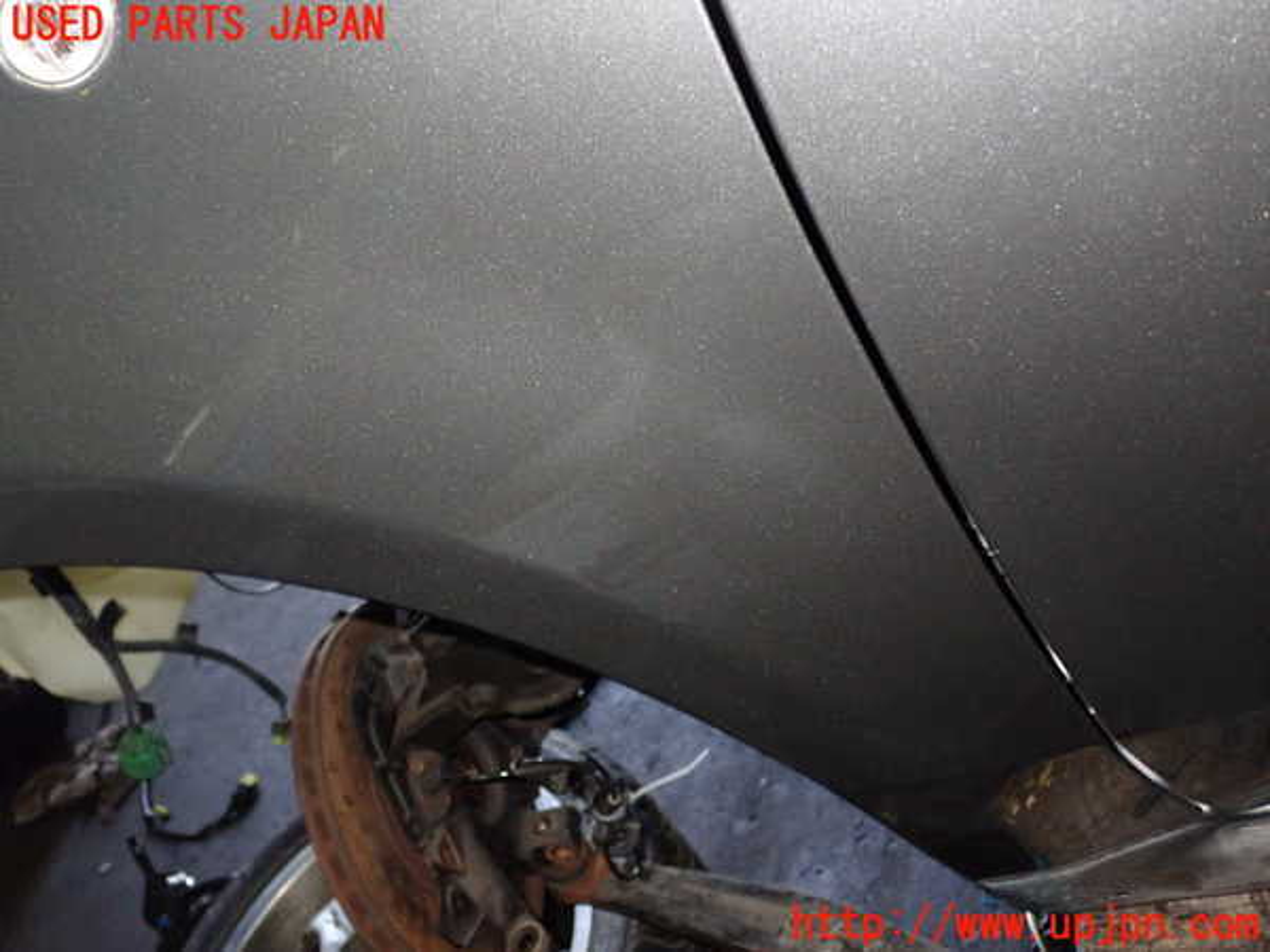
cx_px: 635
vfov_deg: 39.7
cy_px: 476
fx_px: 1321
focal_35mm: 36
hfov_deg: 51.4
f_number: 7.1
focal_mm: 6.37
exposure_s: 1/40
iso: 800
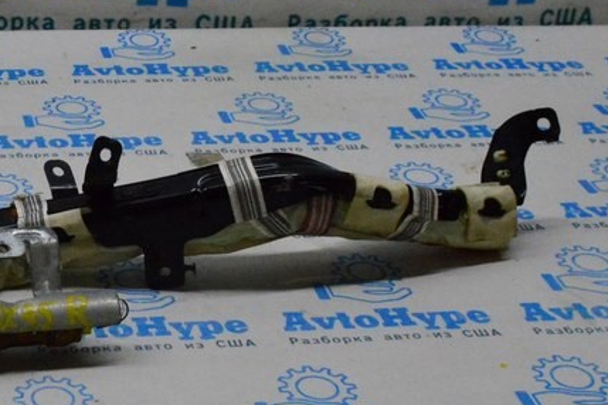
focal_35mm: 93
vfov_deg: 14.7
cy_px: 217
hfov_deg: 20.8
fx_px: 1571
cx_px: -77
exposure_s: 1/400
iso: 6400
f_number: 10
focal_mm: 26
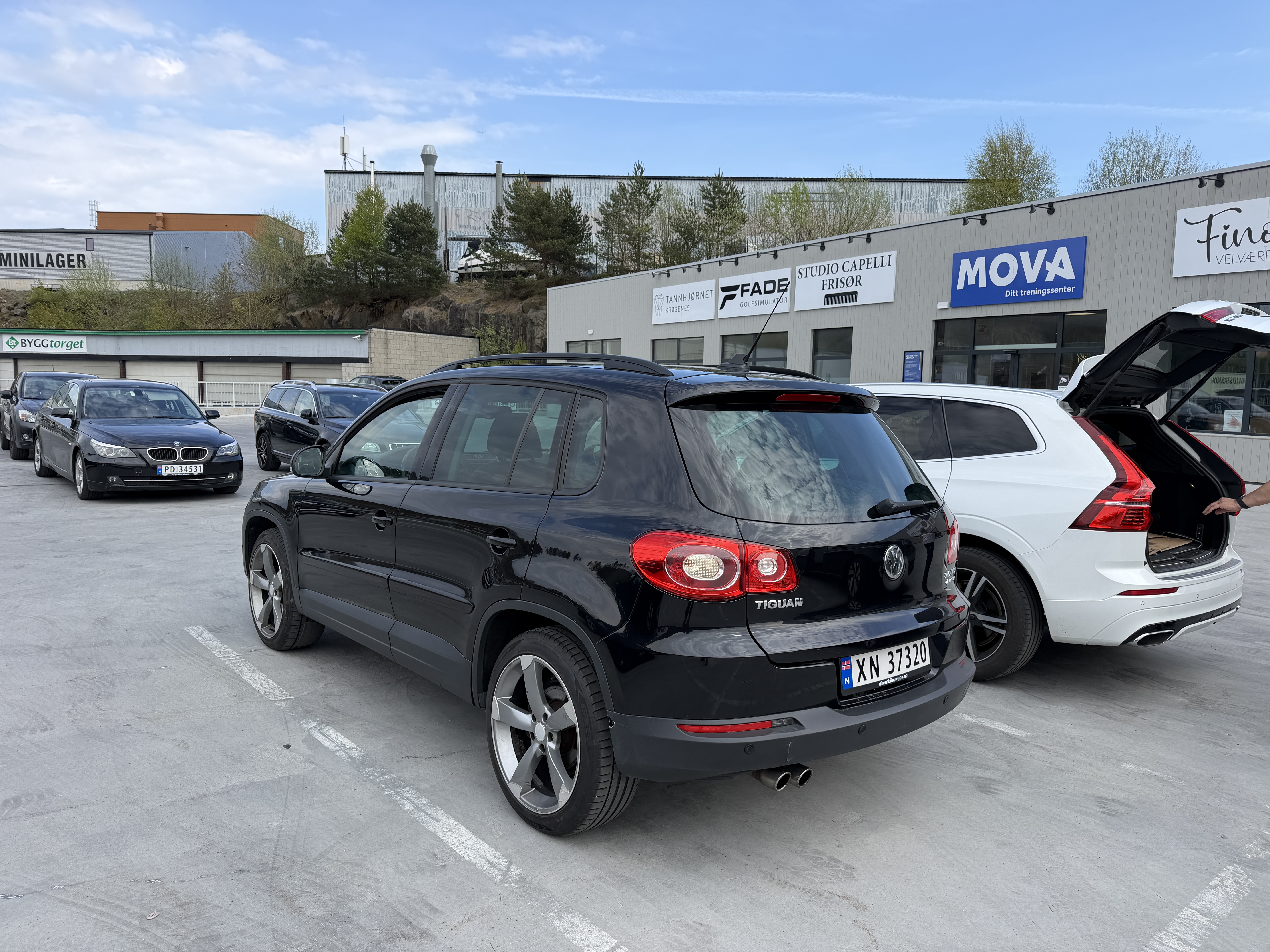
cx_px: 635
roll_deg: -0.4
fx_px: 881
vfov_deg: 56.8
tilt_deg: -6.0
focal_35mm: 24
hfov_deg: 71.6
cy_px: 476
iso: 80
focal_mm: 6.76
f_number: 1.78
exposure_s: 1/2169
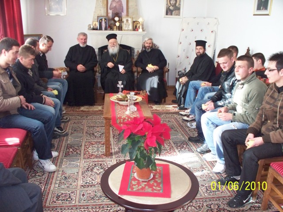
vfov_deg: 39.7
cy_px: 106
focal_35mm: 36
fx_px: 294
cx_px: 142
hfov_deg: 51.4
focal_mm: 7.54
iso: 400
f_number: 2.8
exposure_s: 1/60
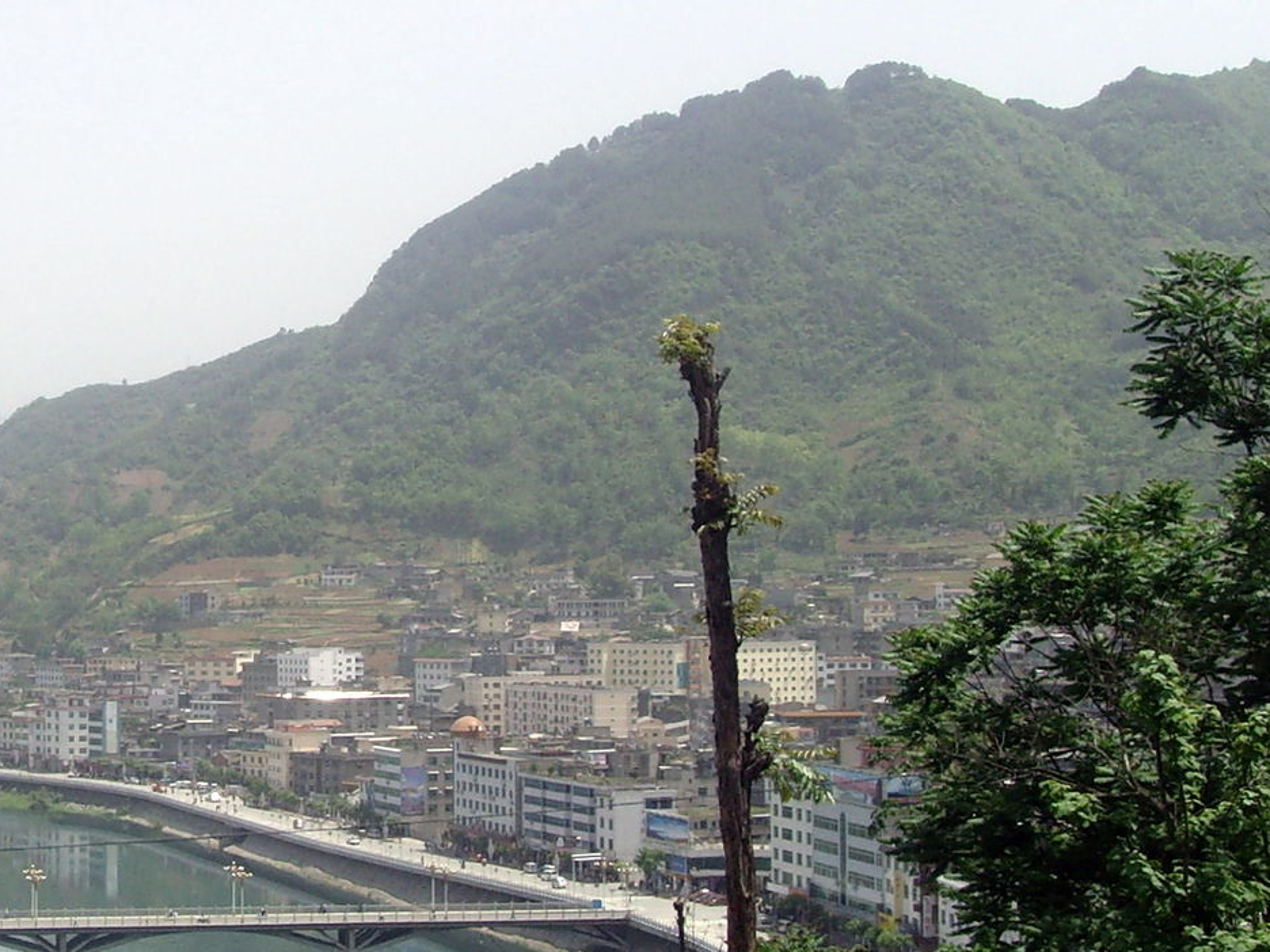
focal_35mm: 80
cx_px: 71
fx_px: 2935
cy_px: 412
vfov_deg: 18.4
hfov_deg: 23.6
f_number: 6.3
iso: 80
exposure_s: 1/350
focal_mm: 6.6
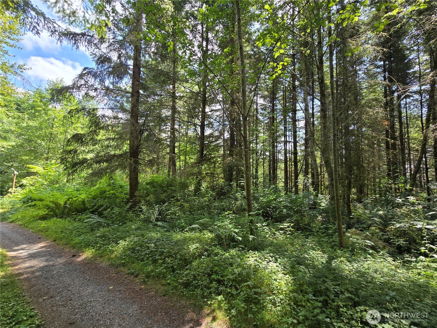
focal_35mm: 13
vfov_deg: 89.9
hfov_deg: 106.2
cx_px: 218
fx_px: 164
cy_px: 164
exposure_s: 1/188
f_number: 2.2
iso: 50
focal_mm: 2.2
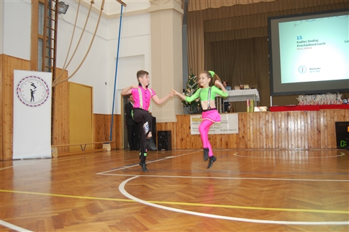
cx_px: 174
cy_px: 116
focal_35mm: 33
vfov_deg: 39.9
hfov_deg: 57.3
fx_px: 319
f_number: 3.8
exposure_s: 1/60
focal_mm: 22
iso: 400
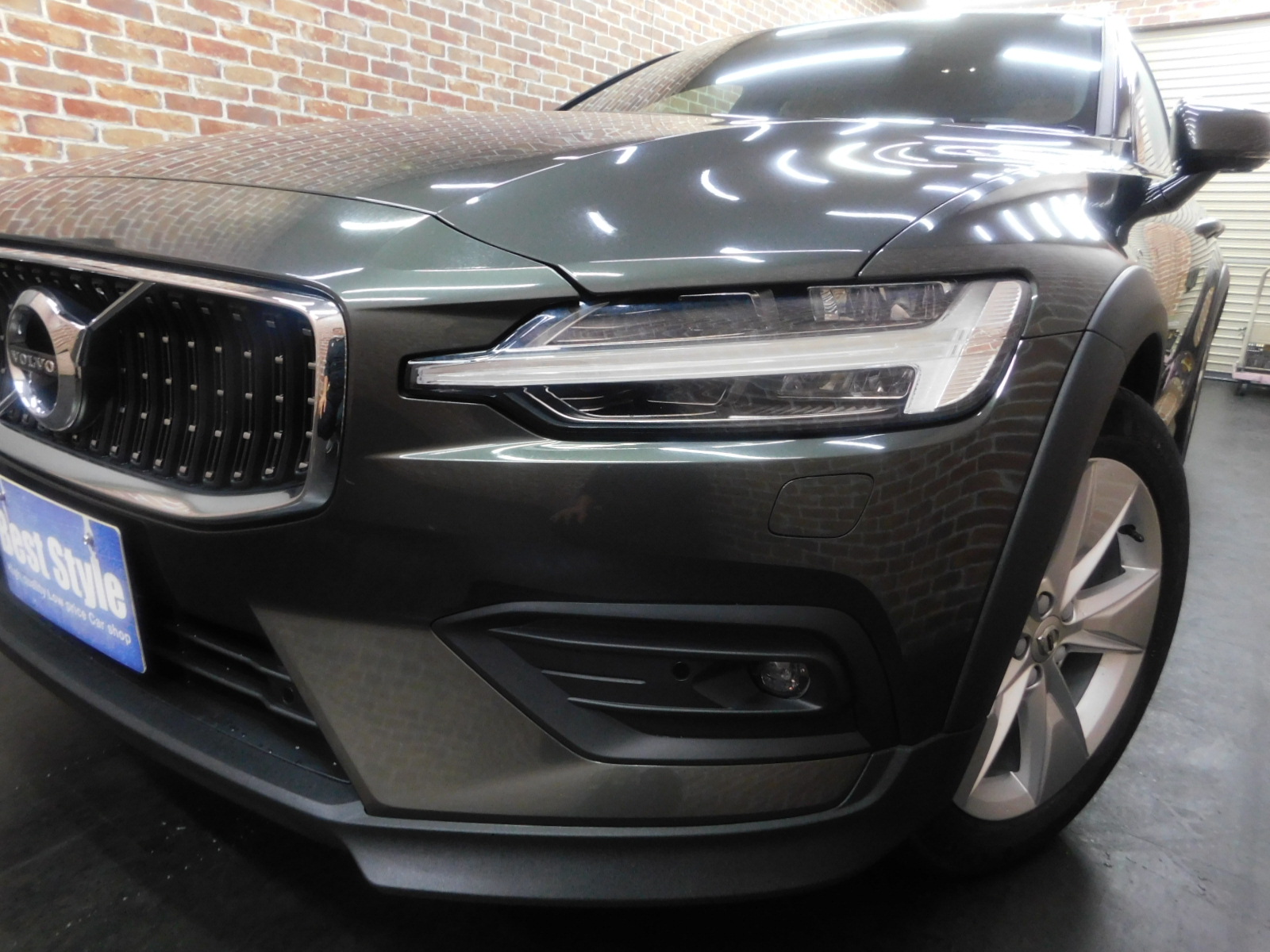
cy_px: 476
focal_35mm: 23
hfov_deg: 73.9
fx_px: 844
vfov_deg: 58.9
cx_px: 635
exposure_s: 1/30
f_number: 3
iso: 360
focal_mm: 4
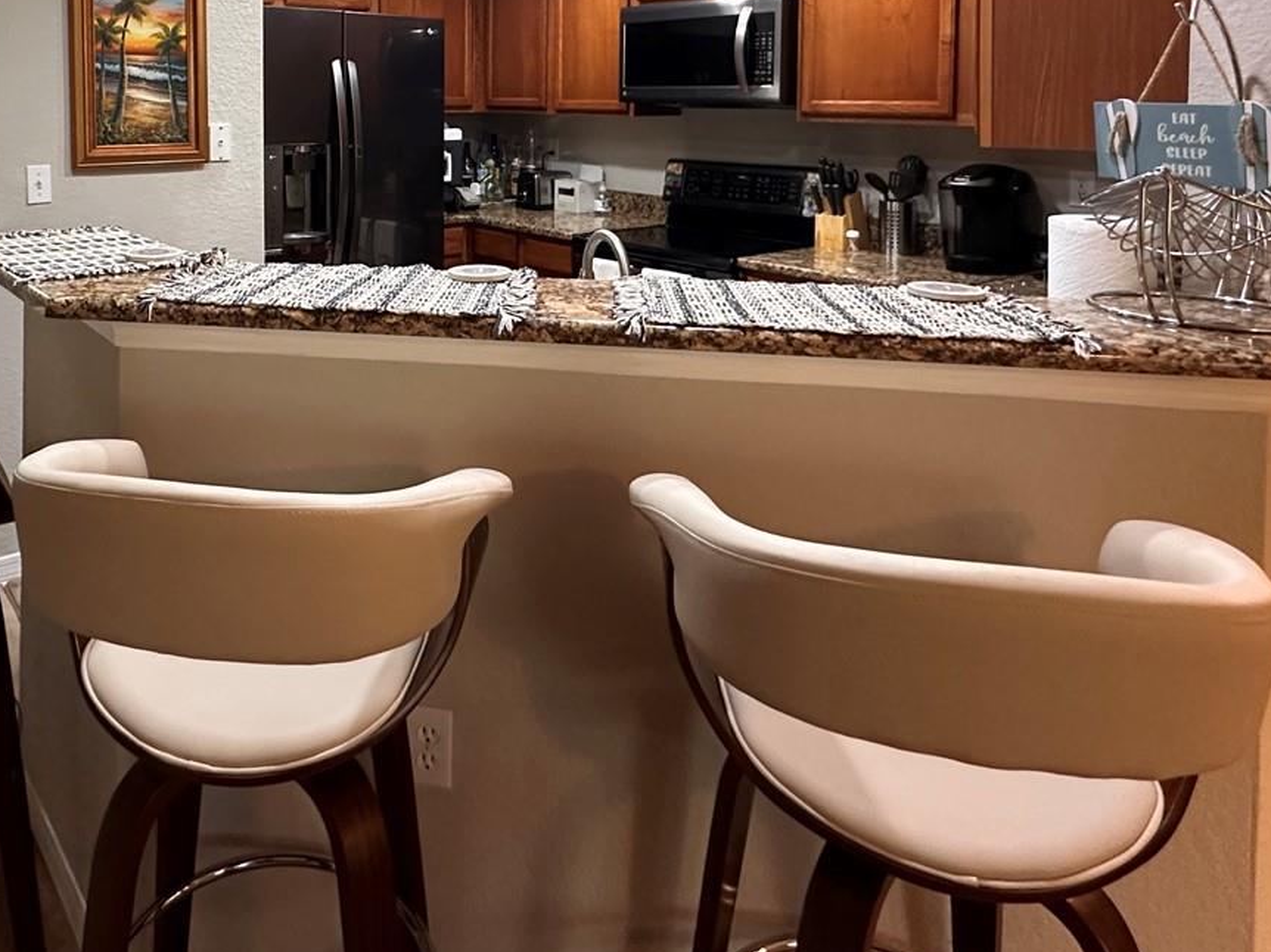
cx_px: 405
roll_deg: -0.2
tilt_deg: -1.8
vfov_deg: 48.6
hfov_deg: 65.2
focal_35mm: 26
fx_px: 954
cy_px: 133
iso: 400
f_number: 2.2
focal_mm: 2.22
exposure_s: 1/60
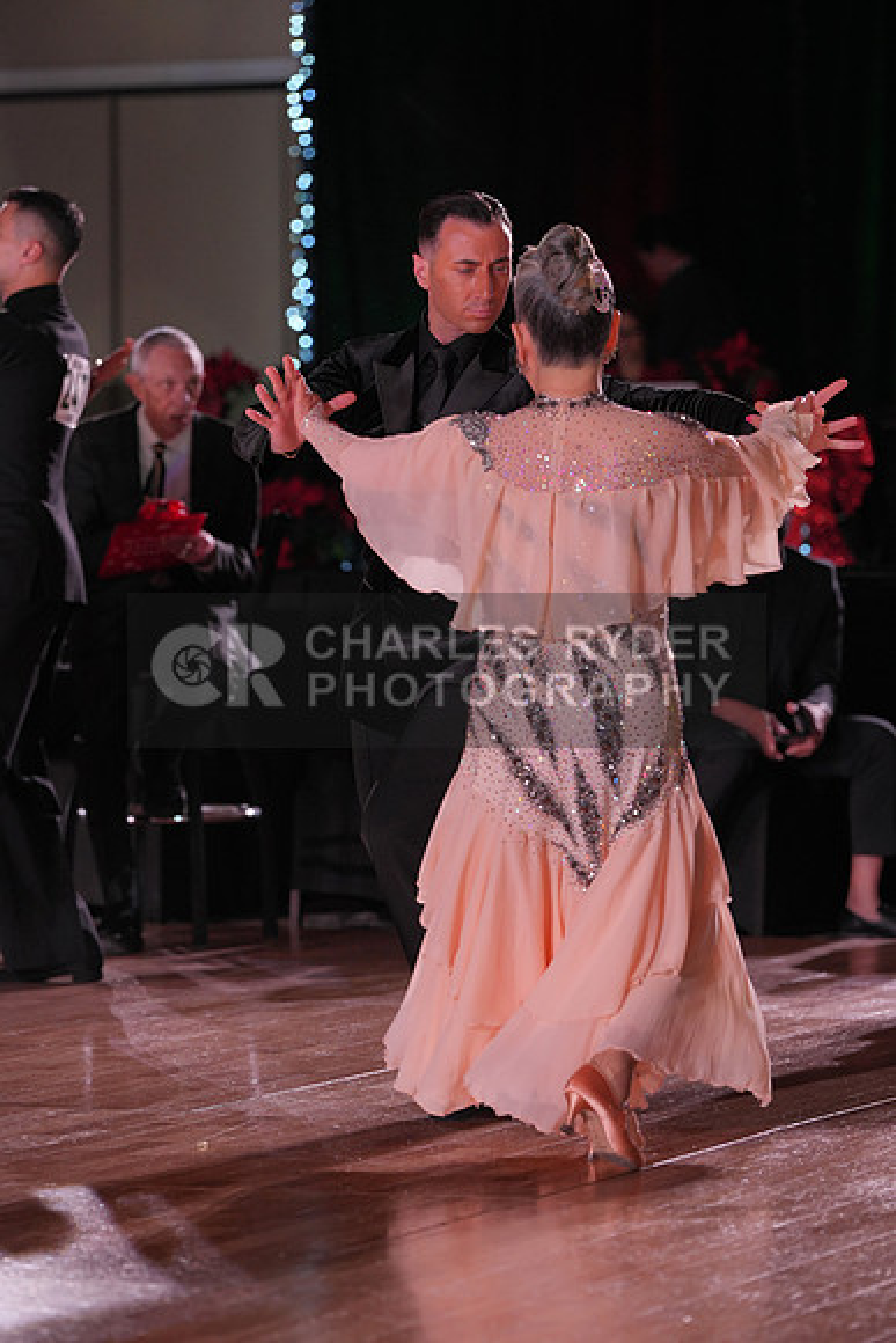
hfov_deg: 8.4
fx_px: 6081
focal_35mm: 163
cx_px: 448
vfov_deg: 12.6
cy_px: 672
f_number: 4
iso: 1000
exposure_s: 1/400
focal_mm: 163
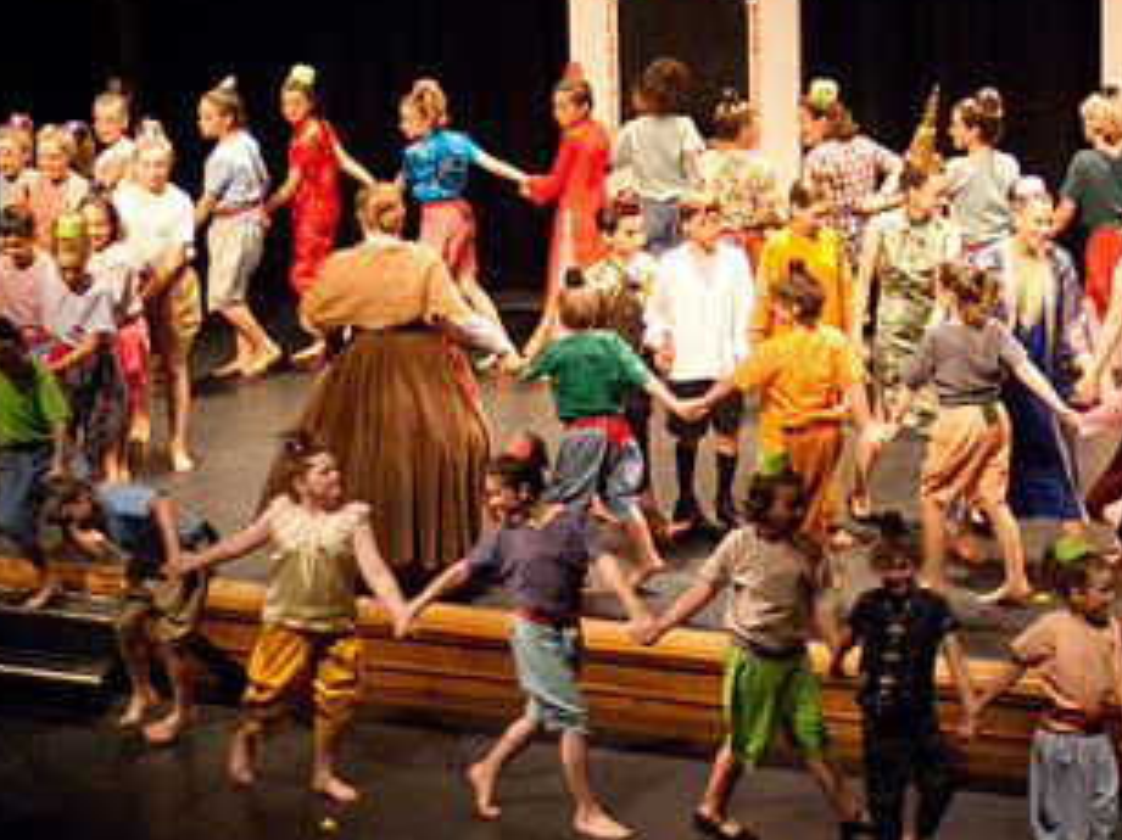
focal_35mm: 109
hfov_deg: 17.9
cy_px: 362
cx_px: 917
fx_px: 3532
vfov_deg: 13.6
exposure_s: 1/125
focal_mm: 40
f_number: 2.8
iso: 1000
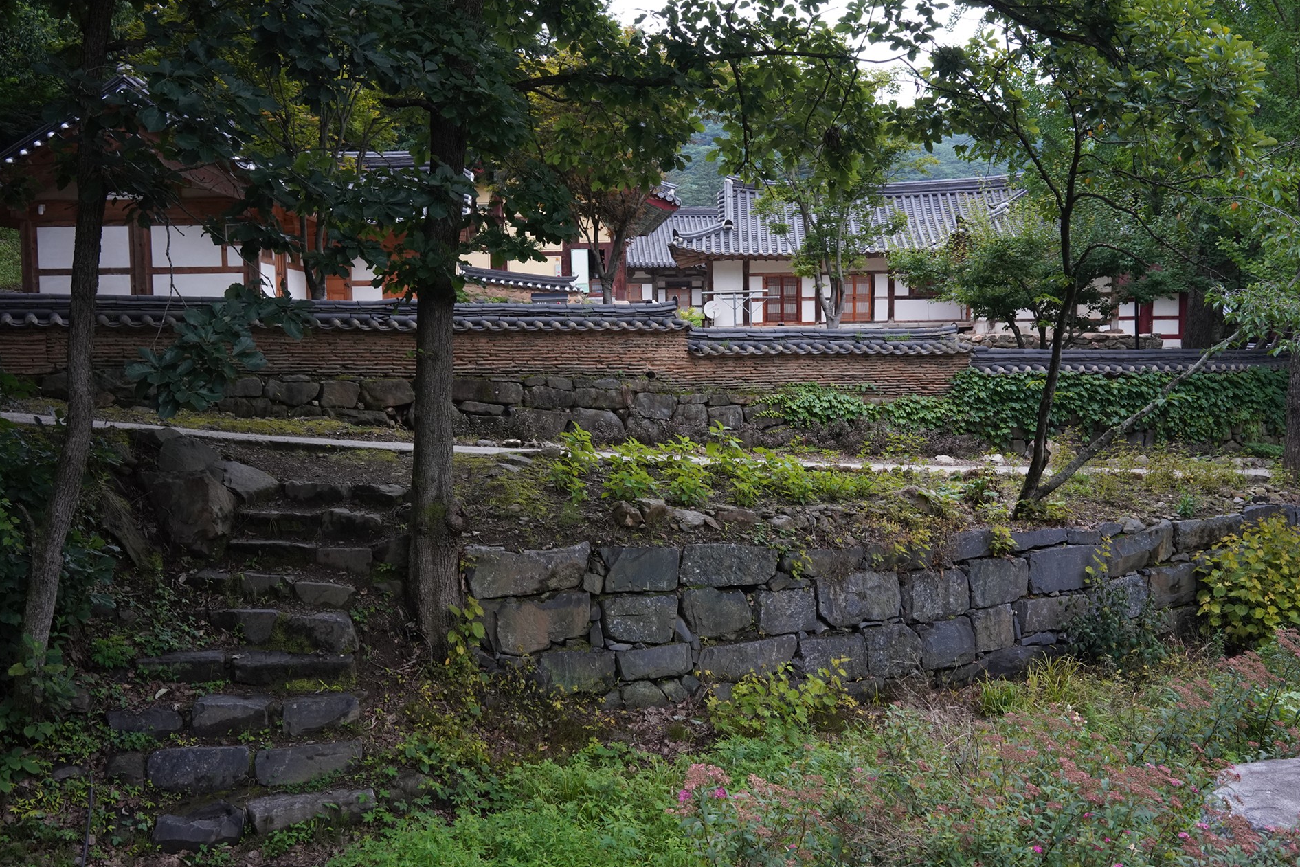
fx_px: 1336
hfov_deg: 51.9
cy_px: 444
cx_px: 682
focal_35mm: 37
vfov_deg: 36.0
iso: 1600
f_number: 11
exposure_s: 1/100
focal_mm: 35
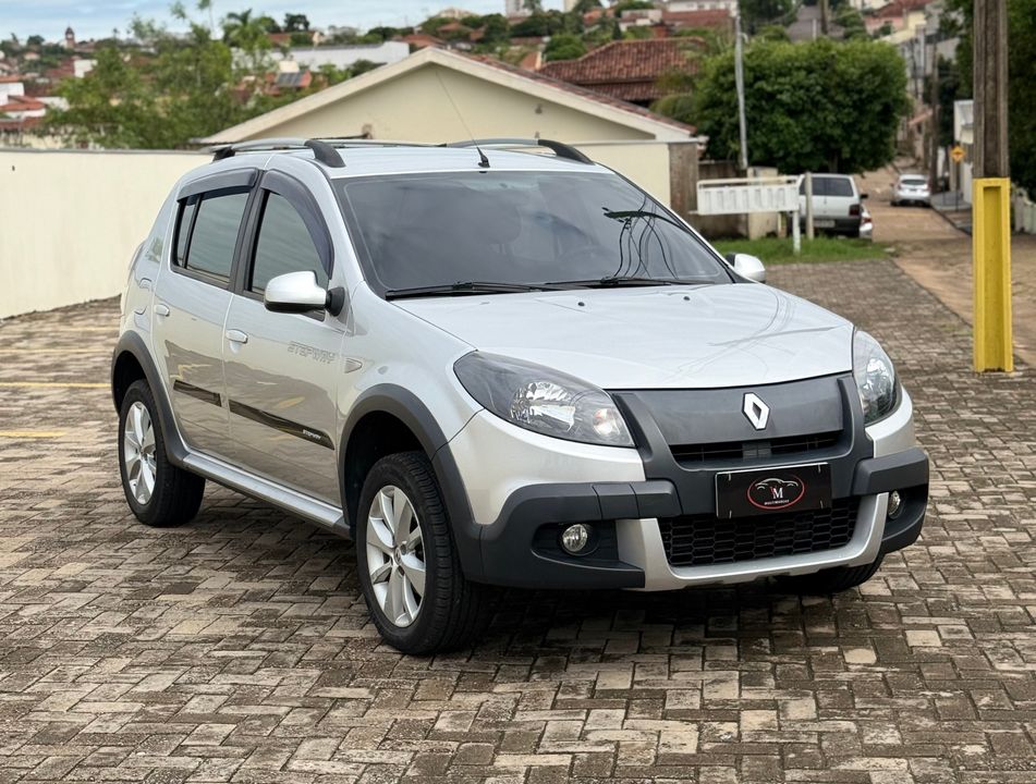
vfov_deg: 30.4
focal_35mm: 48
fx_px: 1441
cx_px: 518
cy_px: 392
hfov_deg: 39.5
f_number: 1.78
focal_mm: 6.76
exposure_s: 1/3891
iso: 64
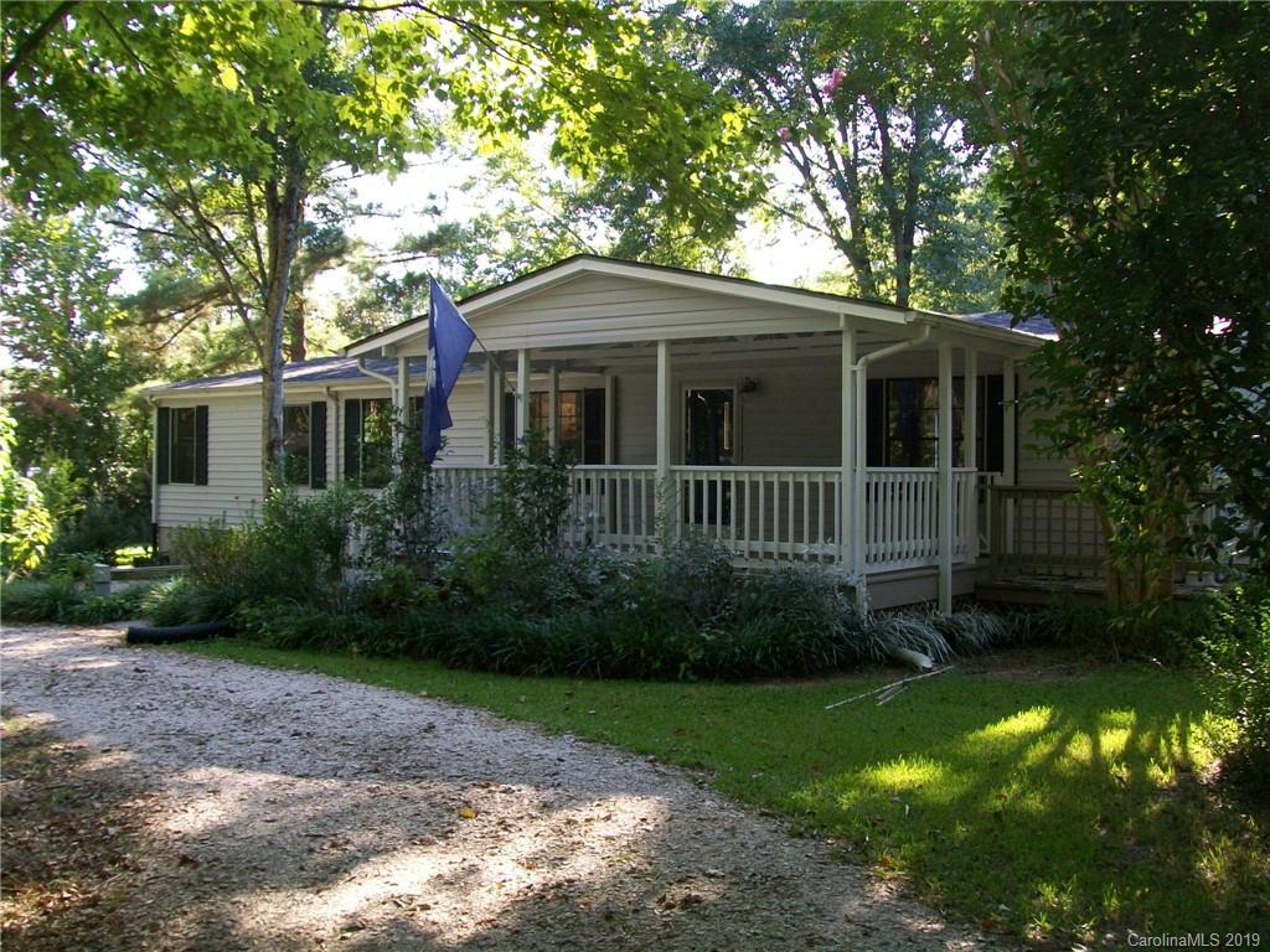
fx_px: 1321
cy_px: 476
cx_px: 635
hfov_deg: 51.4
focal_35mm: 36
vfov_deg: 39.7
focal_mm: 6
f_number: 2.7
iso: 64
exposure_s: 1/80
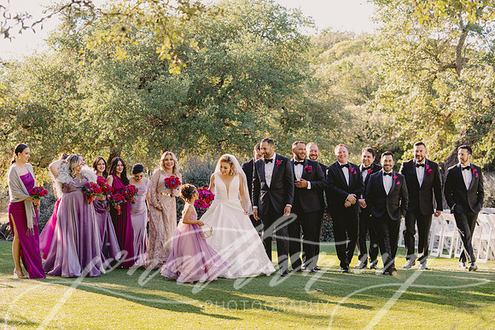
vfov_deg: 19.5
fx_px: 963
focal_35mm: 70
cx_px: 248
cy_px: 165
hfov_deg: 28.8
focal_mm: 70
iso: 320
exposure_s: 1/250
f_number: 4
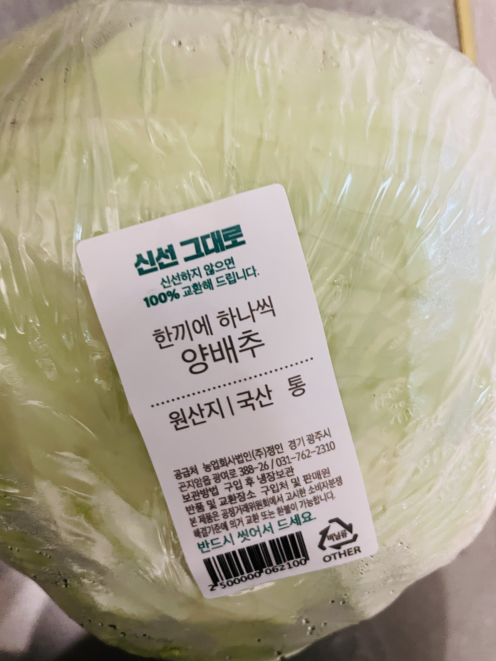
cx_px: 248
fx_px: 497
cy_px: 330
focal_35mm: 26
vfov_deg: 67.3
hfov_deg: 53.1
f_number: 1.6
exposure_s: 1/42
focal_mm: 4.2
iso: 500
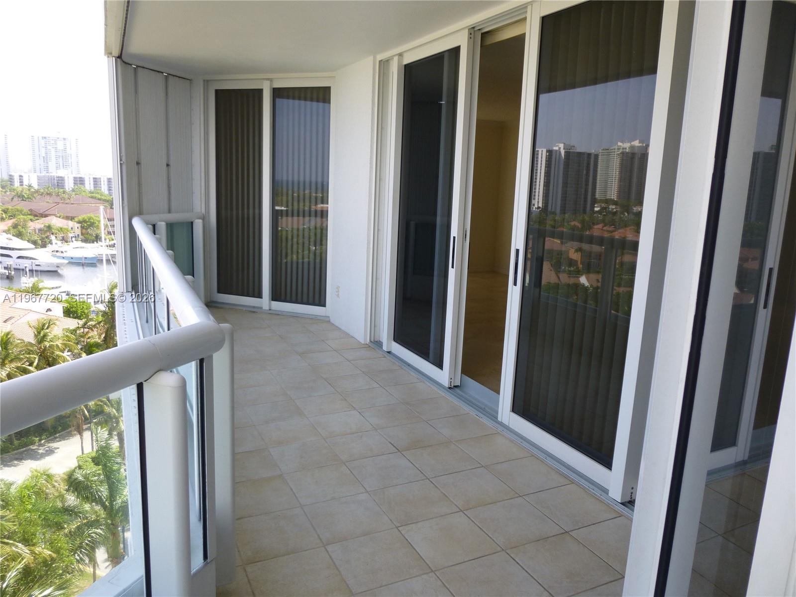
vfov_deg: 54.9
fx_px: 575
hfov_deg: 69.4
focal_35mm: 25
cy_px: 298
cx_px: 398
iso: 100
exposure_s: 1/250
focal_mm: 4.5
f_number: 3.1
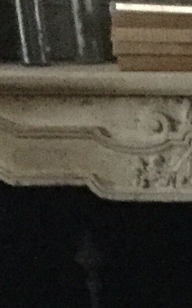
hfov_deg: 5.8
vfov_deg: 9.6
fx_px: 1700
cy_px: 638
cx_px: 697
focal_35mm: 203
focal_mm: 3.3
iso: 640
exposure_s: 1/17
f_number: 2.4
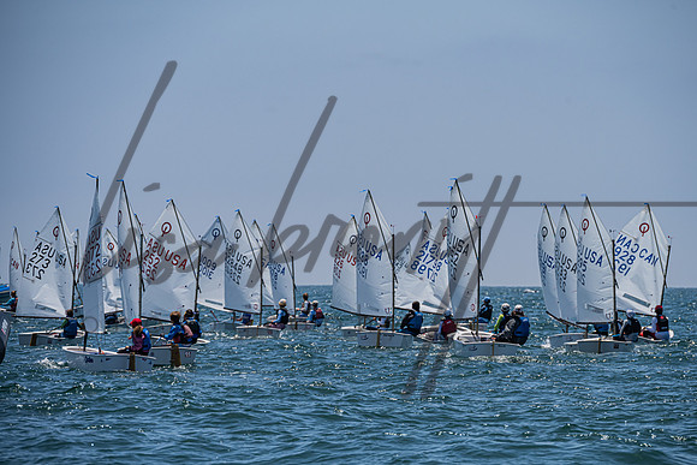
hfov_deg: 8.0
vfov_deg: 5.3
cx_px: 387
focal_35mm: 258
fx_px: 5004
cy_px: 251
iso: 250
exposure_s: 1/1600
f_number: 8
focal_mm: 230
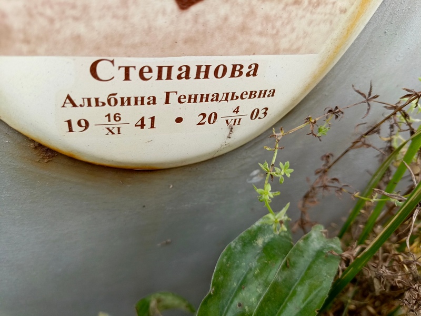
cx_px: 210
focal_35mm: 25
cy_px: 158
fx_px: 304
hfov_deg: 69.4
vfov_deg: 54.9
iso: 123
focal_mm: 4.76
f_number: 1.69
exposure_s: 1/100
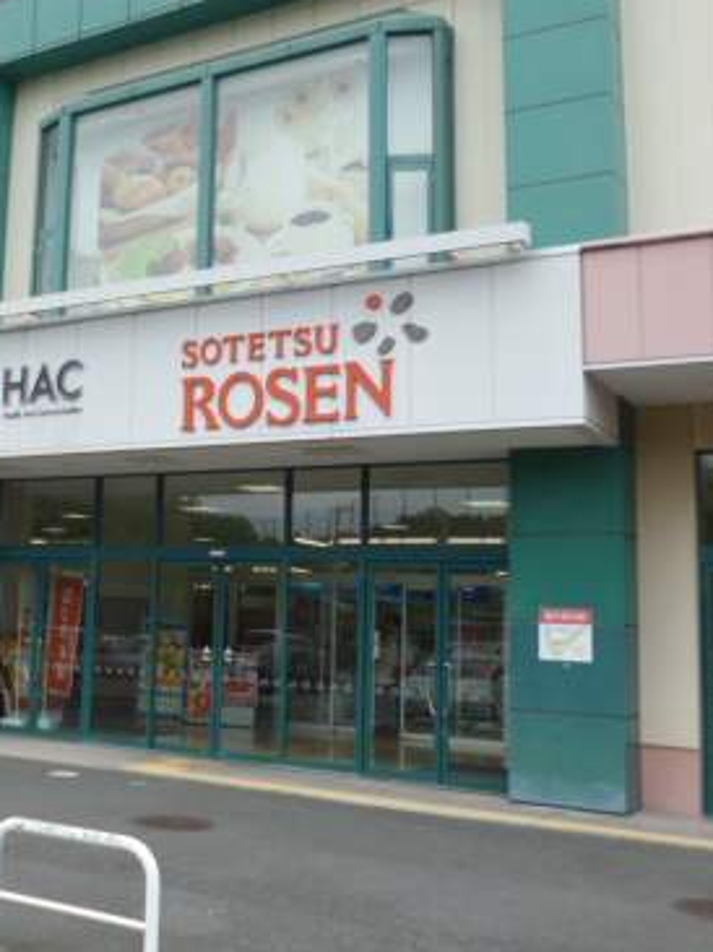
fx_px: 1155
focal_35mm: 42
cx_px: 104
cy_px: 416
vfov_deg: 44.7
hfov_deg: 33.0
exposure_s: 1/1300
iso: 100
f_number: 2.5
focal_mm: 4.3
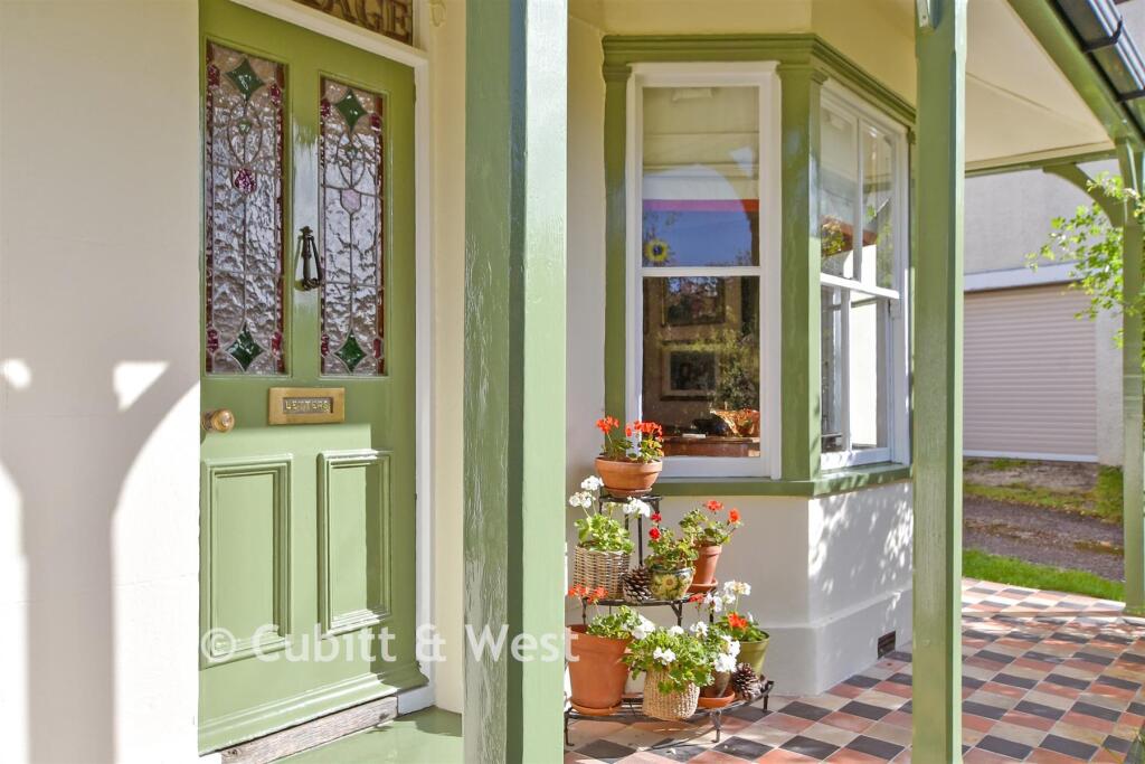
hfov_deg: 61.9
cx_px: 572
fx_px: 954
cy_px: 382
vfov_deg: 43.6
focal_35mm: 30
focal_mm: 20
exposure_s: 1/320
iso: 200
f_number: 8
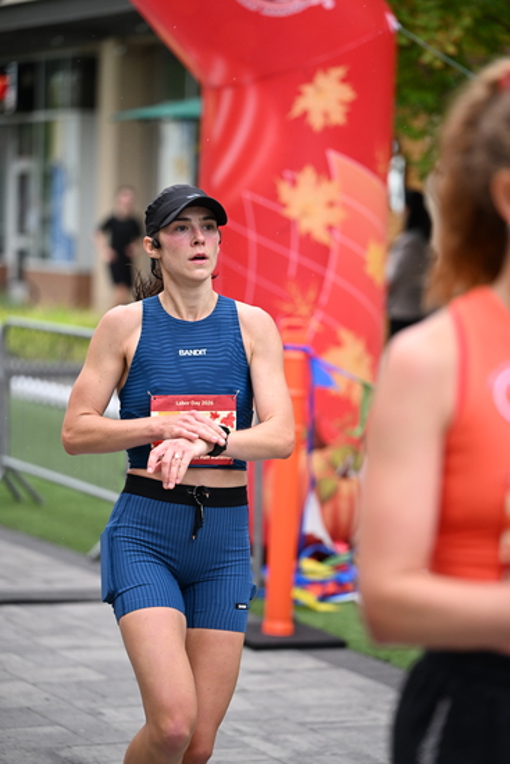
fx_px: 2442
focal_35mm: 115
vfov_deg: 17.8
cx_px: 255
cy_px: 382
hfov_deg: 11.9
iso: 1250
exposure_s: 1/1600
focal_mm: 115
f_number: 2.8
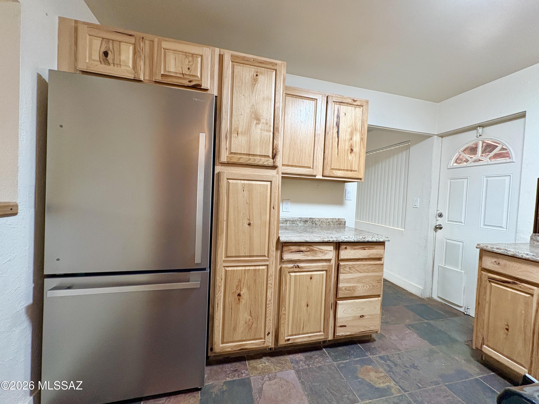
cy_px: 202
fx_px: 218
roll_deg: -2.1
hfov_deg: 102.1
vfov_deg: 85.7
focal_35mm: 14
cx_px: 270
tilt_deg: -1.0
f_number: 2.2
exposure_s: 1/60
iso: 320
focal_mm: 2.22
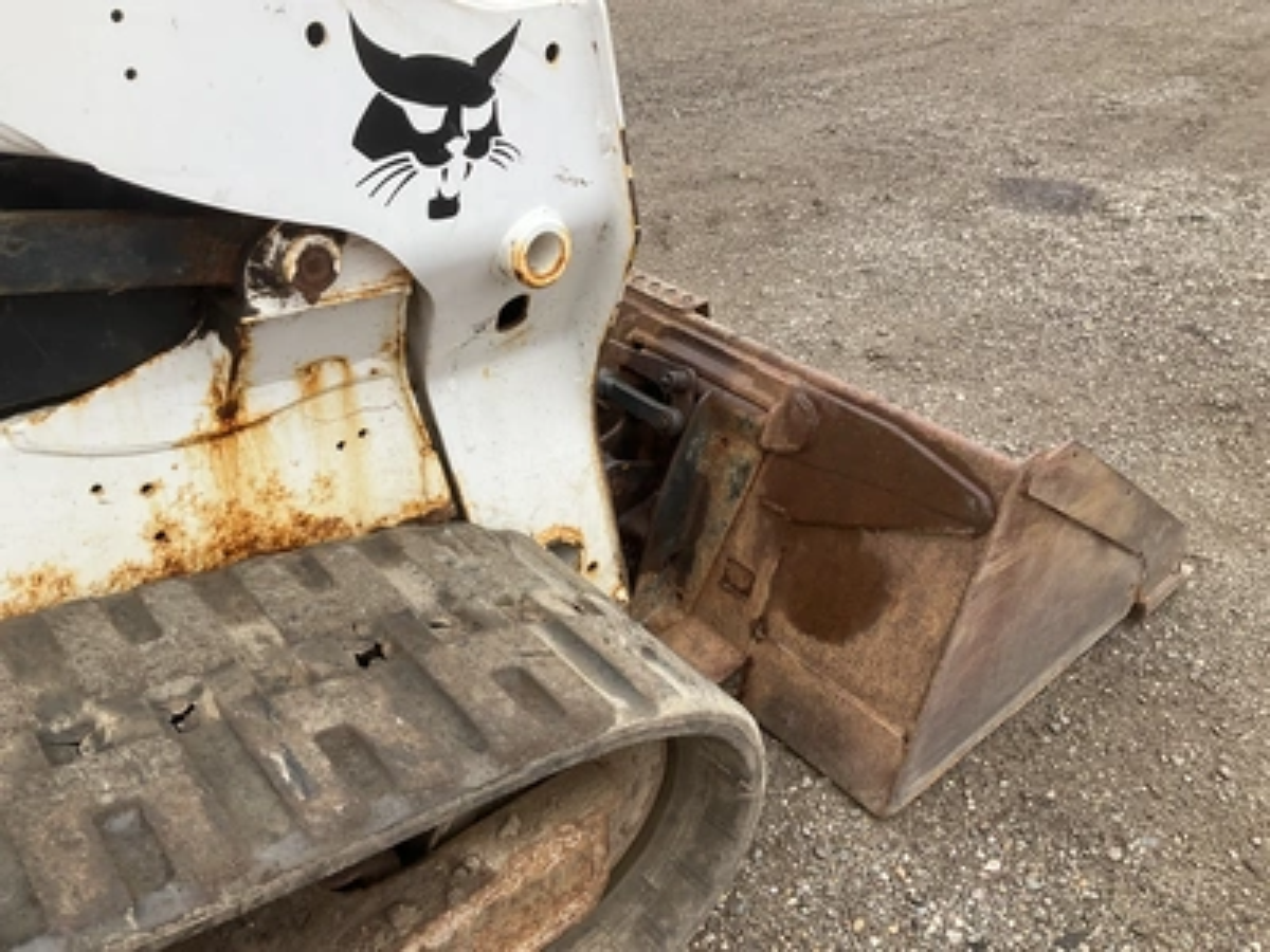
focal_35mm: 29
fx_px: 1064
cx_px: 635
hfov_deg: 61.7
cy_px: 476
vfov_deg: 48.2
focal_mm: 3
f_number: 1.8
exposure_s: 1/181
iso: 20
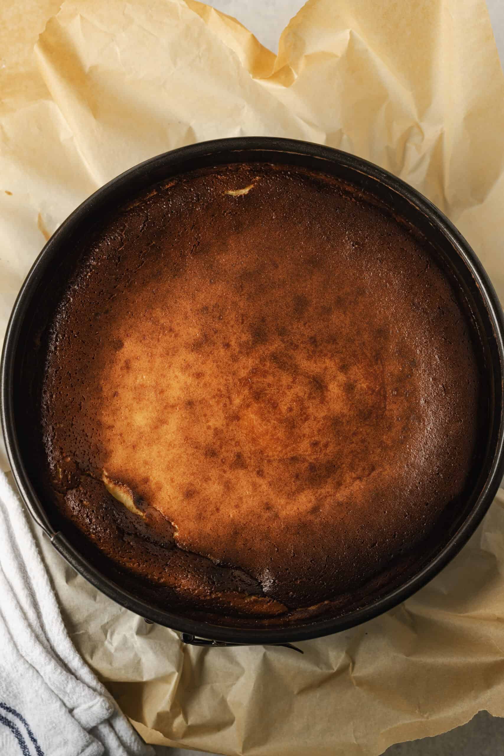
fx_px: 1050
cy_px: 378
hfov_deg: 27.0
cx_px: 252
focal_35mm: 50
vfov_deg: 39.6
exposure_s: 1/100
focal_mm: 50
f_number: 5.6
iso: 320
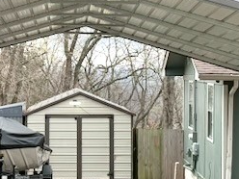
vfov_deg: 11.9
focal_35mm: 124
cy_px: 64
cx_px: 74
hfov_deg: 15.8
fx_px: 856
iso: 100
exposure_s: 1/909
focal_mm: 6.76
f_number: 1.78
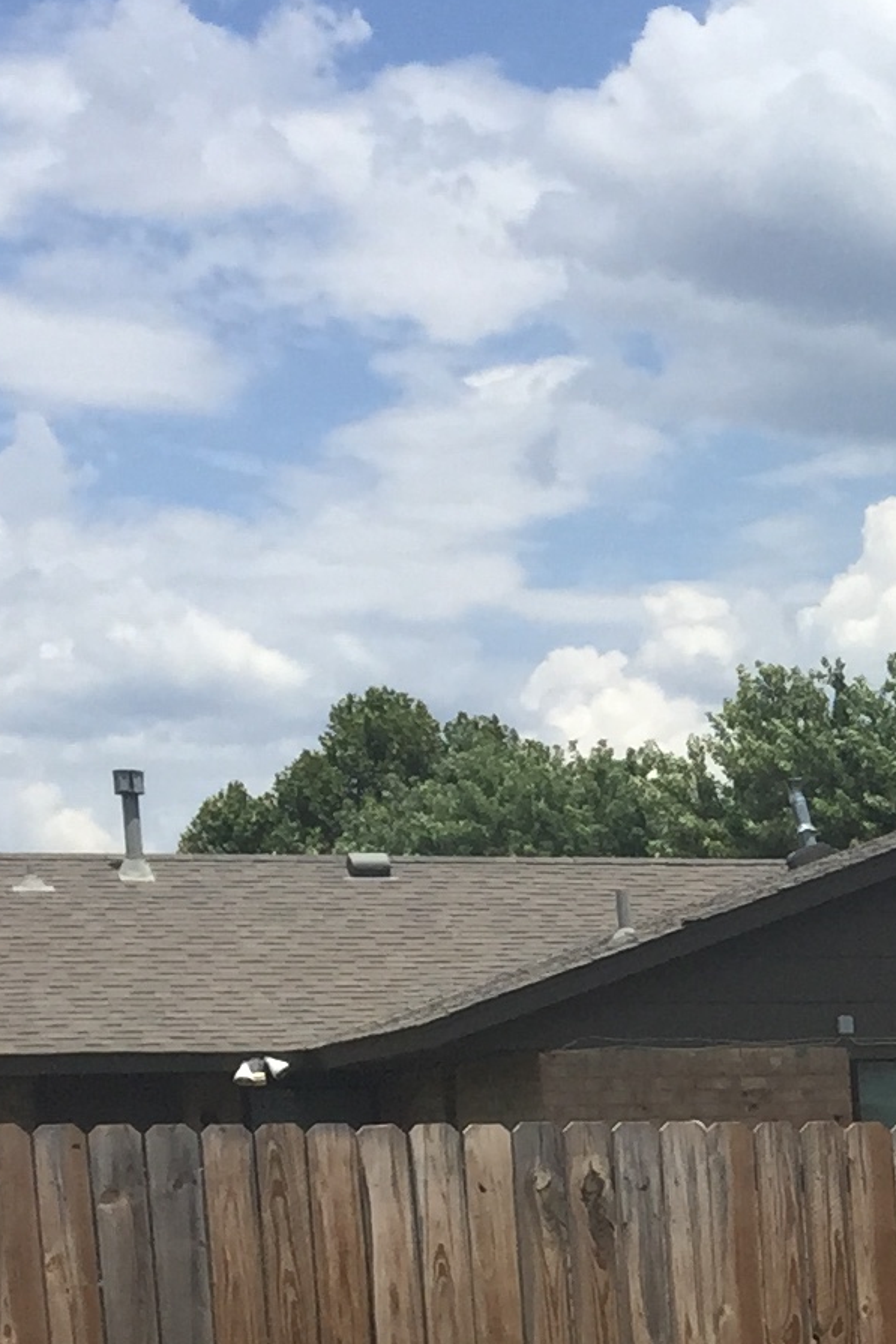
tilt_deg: -6.3
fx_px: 4105
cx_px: 1972
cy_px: 1584
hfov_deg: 11.0
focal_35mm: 110
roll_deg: +1.7
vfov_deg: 17.7
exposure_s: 1/2475
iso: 32
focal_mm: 4.15
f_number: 2.2
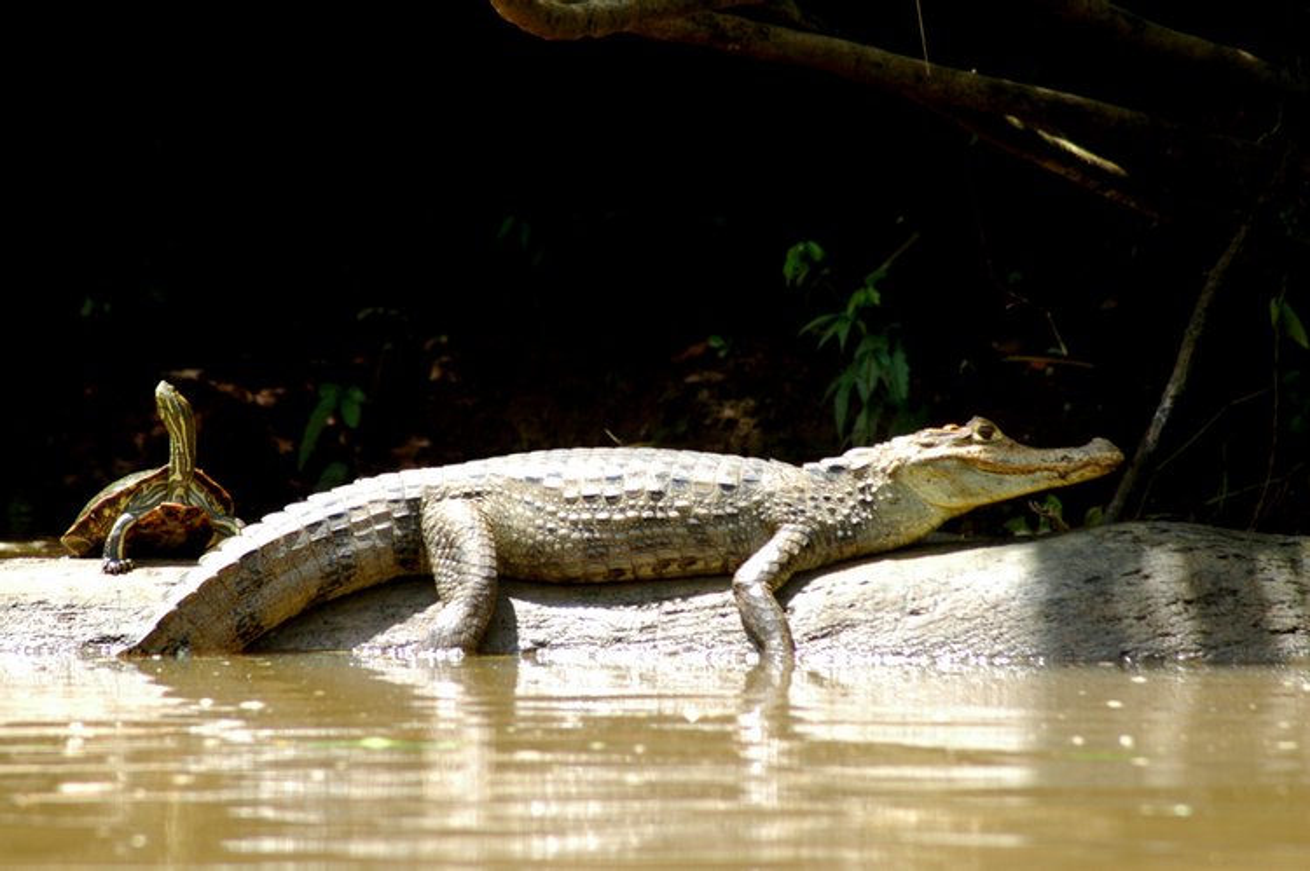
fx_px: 13091
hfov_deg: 5.7
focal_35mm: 360
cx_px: 655
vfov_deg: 3.8
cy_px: 436
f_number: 9
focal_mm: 240
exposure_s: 1/160
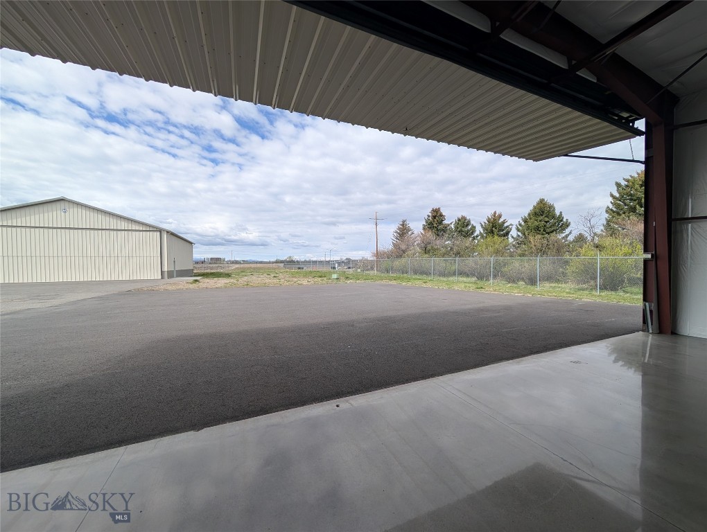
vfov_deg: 94.6
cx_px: 354
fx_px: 245
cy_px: 266
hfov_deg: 110.5
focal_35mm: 12
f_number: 1.7
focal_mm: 2.02
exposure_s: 1/2545
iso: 57
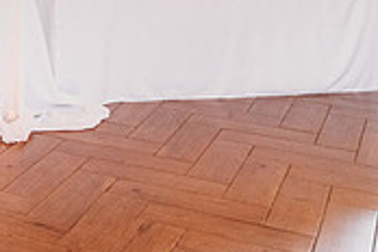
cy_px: -29
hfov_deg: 21.2
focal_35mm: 84
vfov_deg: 15.8
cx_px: -156
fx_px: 882
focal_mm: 24
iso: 1250
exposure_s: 1/125
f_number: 2.5
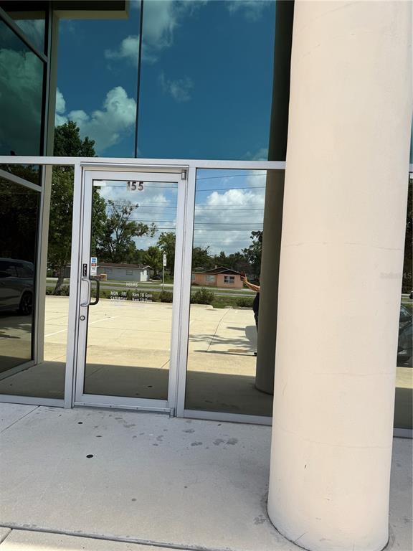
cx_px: 206
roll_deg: -3.4
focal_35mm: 24
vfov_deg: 71.6
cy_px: 276
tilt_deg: -1.5
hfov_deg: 56.8
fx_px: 382
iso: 80
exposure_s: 1/3584
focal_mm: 6.76
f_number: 1.78
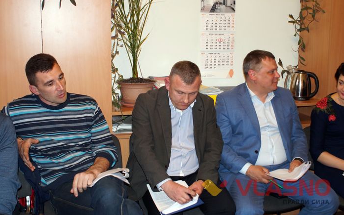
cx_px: 172
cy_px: 105
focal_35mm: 43
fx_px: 403
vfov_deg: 29.8
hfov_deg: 46.2
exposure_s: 1/60
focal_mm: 28
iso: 800
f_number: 4.5
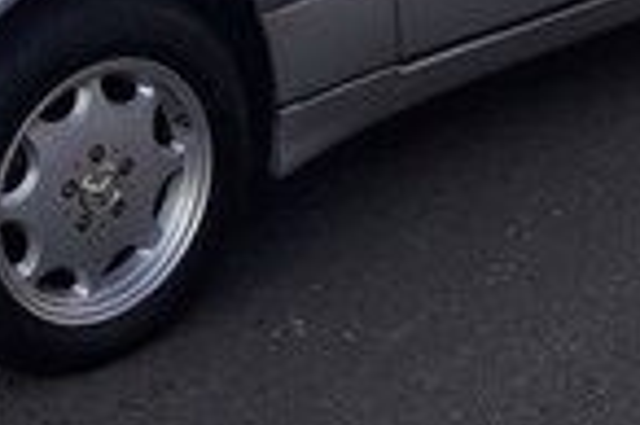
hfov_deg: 15.5
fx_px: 2344
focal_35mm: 132
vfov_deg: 9.8
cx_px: 267
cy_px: -348
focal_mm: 3.7
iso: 40
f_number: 1.9
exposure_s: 1/192
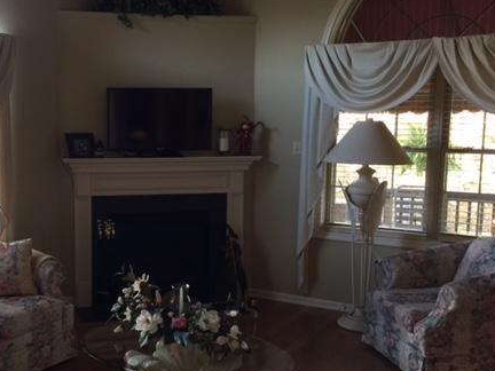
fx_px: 615
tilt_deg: -7.8
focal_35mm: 43
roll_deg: +0.4
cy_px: 203
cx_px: 143
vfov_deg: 33.6
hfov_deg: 42.9
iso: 50
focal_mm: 4.15
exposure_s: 1/15
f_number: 2.2
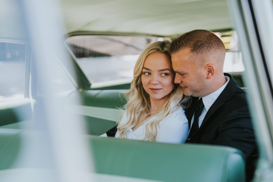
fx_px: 379
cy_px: 91
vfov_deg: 27.0
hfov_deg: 39.6
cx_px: 136
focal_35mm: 50
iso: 200
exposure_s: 1/400
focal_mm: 50
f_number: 2
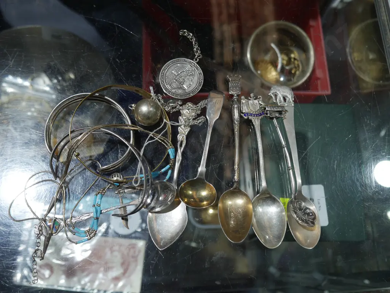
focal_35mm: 36
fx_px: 406
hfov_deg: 51.4
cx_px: 195
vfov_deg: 39.7
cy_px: 146
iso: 200
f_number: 4
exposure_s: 1/80
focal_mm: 18
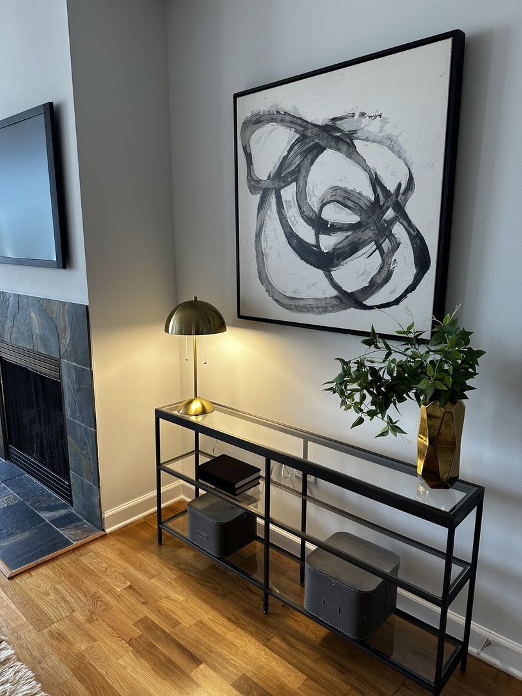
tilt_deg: -12.2
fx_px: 483
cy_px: 348
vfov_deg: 71.6
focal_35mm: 24
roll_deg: +0.1
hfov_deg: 56.8
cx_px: 261
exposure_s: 1/120
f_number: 1.78
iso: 160
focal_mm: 6.86
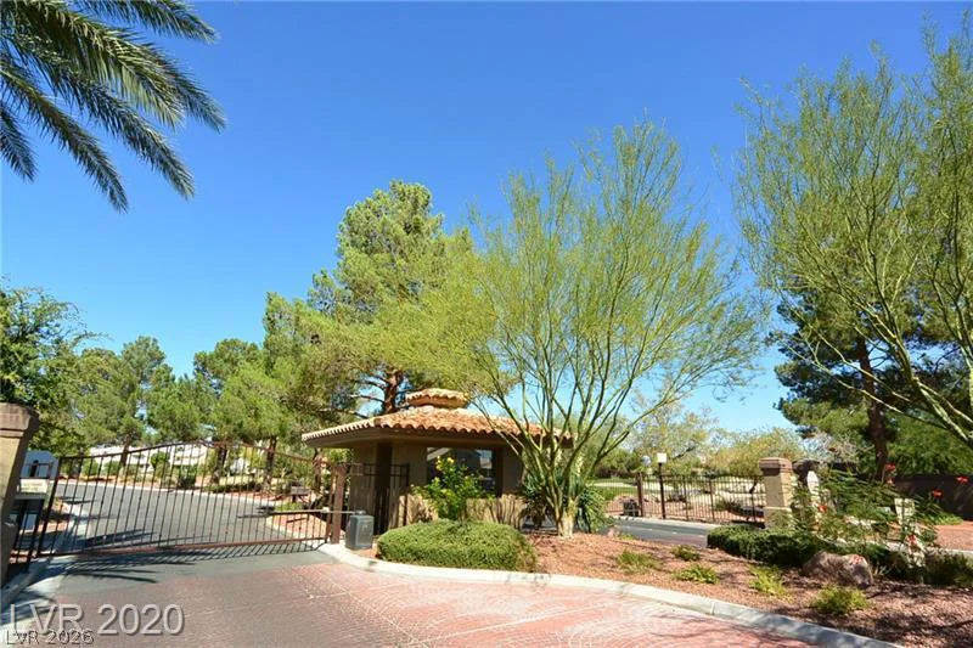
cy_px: 324
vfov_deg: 67.4
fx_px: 486
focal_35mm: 18
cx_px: 486
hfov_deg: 90.0
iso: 160
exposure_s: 1/1600
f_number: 3.5
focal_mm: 6.7
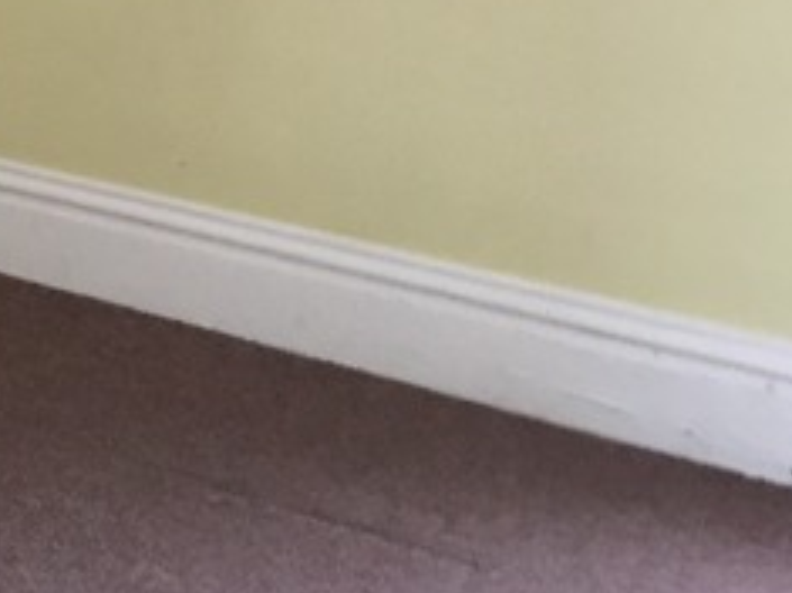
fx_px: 1807
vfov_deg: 17.6
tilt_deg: -4.6
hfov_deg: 22.4
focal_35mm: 79
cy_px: -155
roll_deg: +2.9
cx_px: -209
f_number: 2.2
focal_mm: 4.15
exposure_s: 1/10
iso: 100
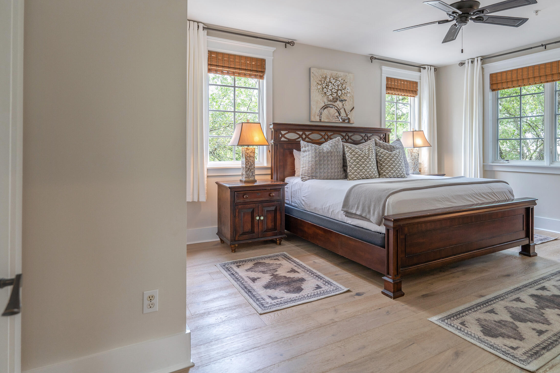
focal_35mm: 22
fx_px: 337
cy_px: 135
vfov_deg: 57.1
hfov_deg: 79.3
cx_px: 306
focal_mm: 16.5
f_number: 4.5
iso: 100
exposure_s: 1/40
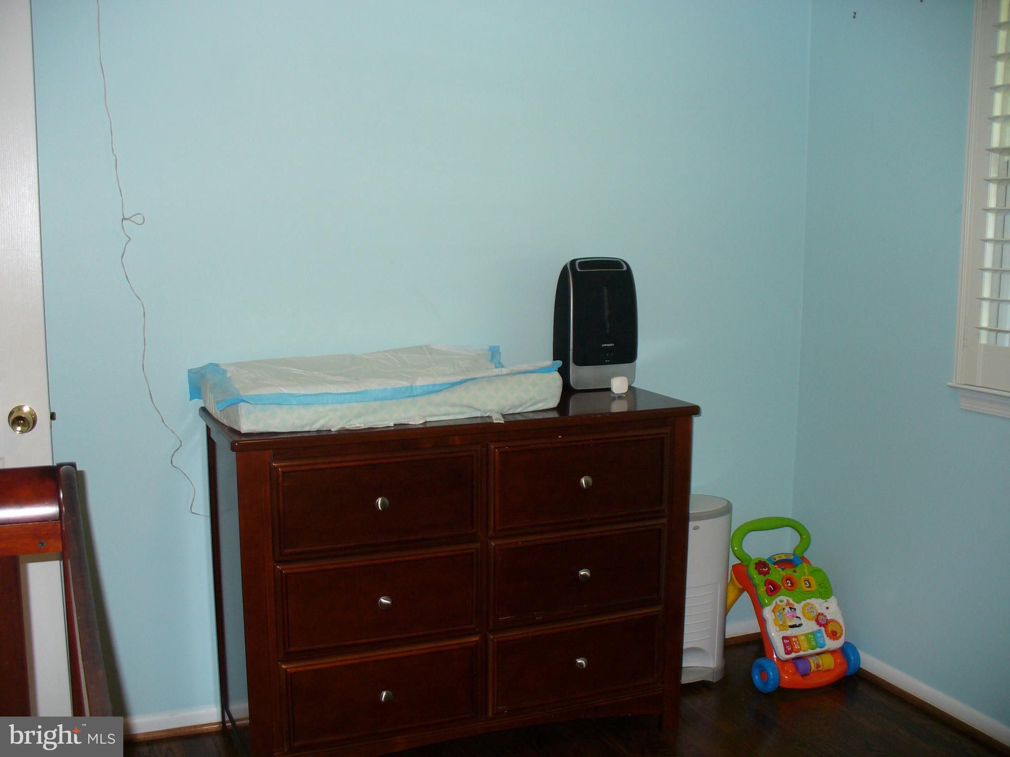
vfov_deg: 38.7
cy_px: 378
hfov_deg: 50.1
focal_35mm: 37
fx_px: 1080
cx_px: 505
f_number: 2.8
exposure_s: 1/30
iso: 100
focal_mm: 6.1
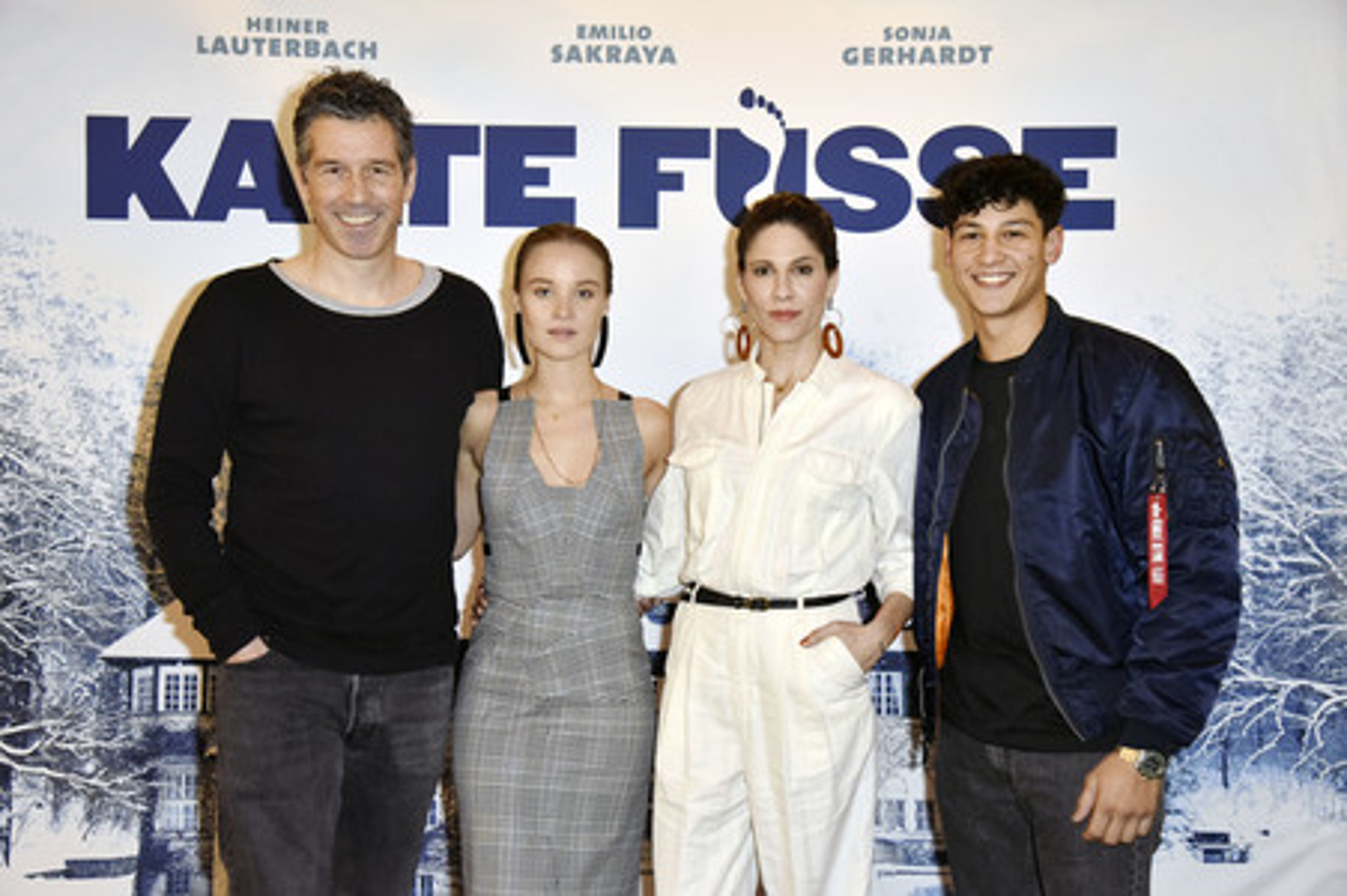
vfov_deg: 28.0
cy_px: 448
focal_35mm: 48
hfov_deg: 41.1
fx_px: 1795
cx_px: 674
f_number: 5.6
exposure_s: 1/80
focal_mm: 48
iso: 5000
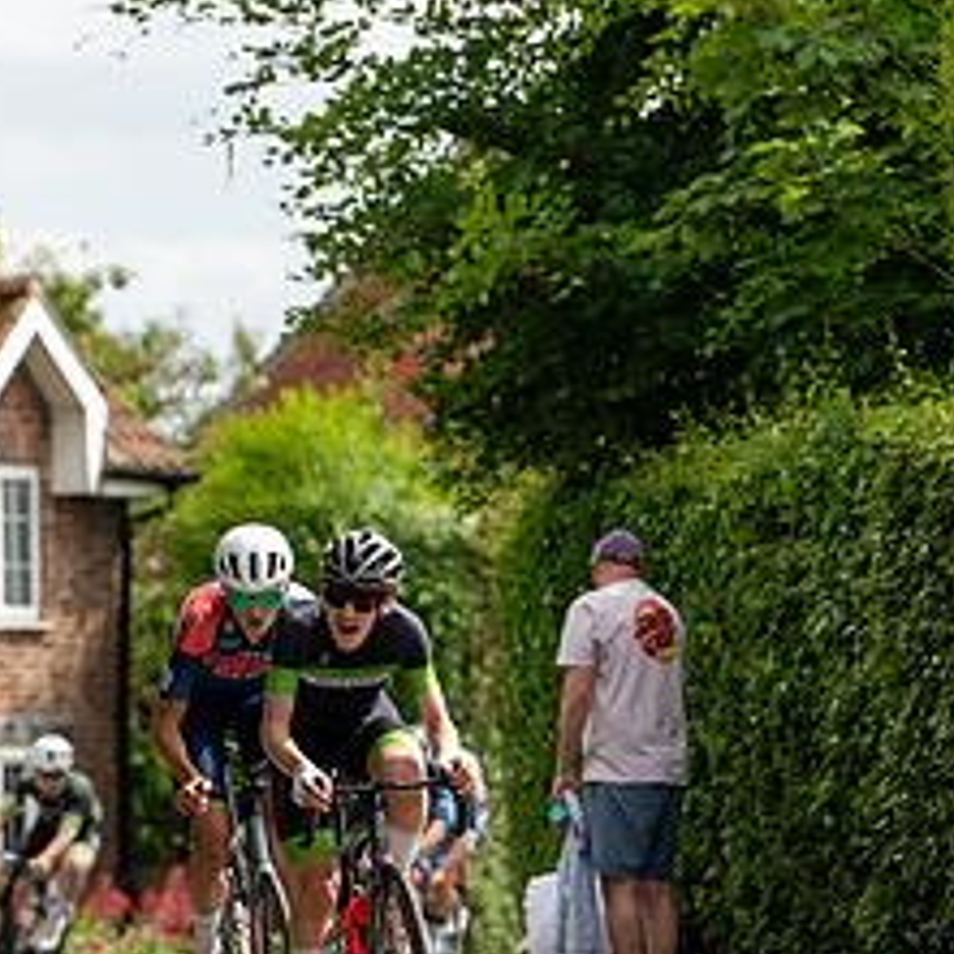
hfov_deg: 4.7
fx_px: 11630
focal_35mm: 373
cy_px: 684
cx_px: 186
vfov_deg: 4.7
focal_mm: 167
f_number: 4
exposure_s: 1/640
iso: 100
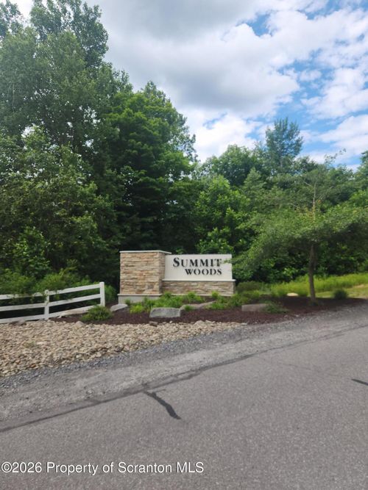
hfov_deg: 58.9
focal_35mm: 23
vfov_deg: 73.9
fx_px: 326
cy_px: 245
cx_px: 184
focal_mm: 5.4
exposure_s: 1/1027
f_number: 1.8
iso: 20
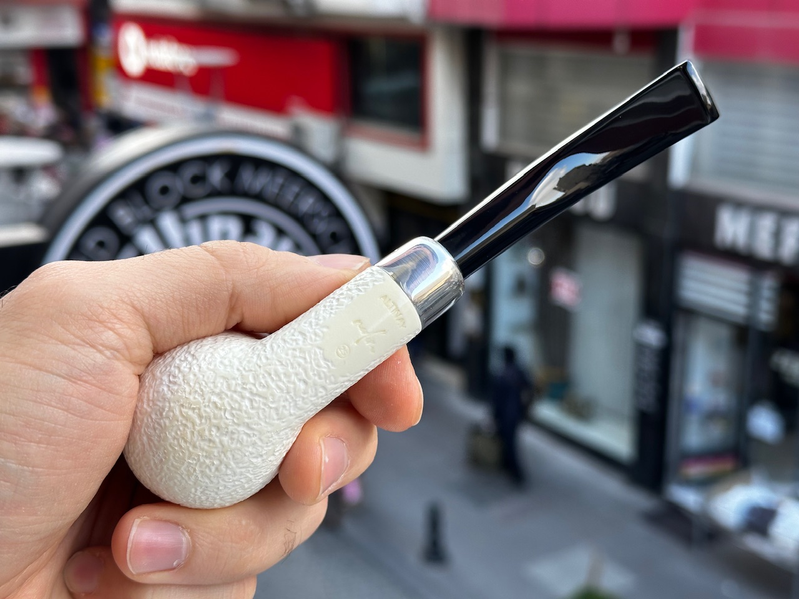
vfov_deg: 30.3
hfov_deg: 39.7
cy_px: 300
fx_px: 1108
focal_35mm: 48
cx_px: 400
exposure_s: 1/190
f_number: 1.78
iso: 50
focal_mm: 6.86
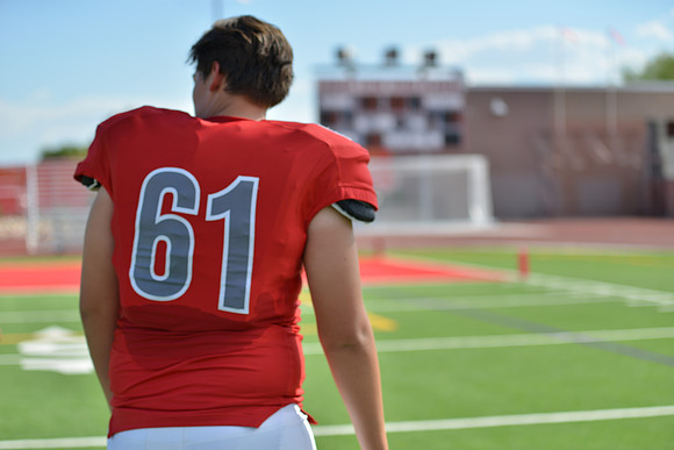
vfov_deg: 19.5
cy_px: 225
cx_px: 337
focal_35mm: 70
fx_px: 1311
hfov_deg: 28.8
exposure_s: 1/1600
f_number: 2.8
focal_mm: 70
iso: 100
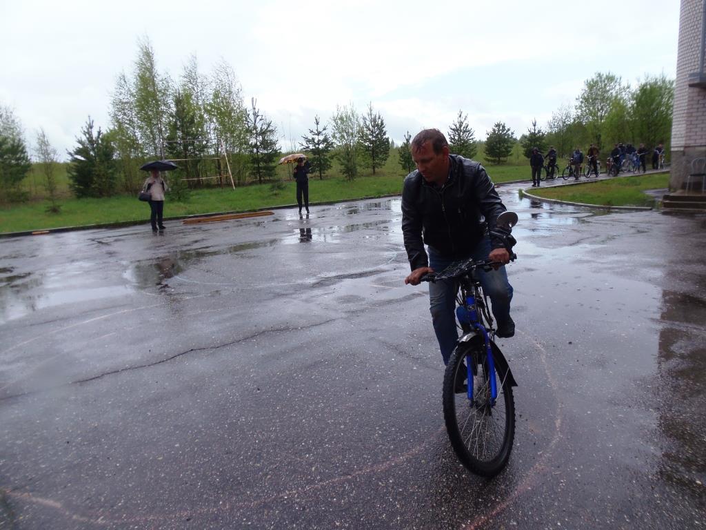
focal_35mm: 24
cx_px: 353
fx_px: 489
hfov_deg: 71.6
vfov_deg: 56.8
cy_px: 265
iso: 64
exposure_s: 1/640
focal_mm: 4.3
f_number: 2.9
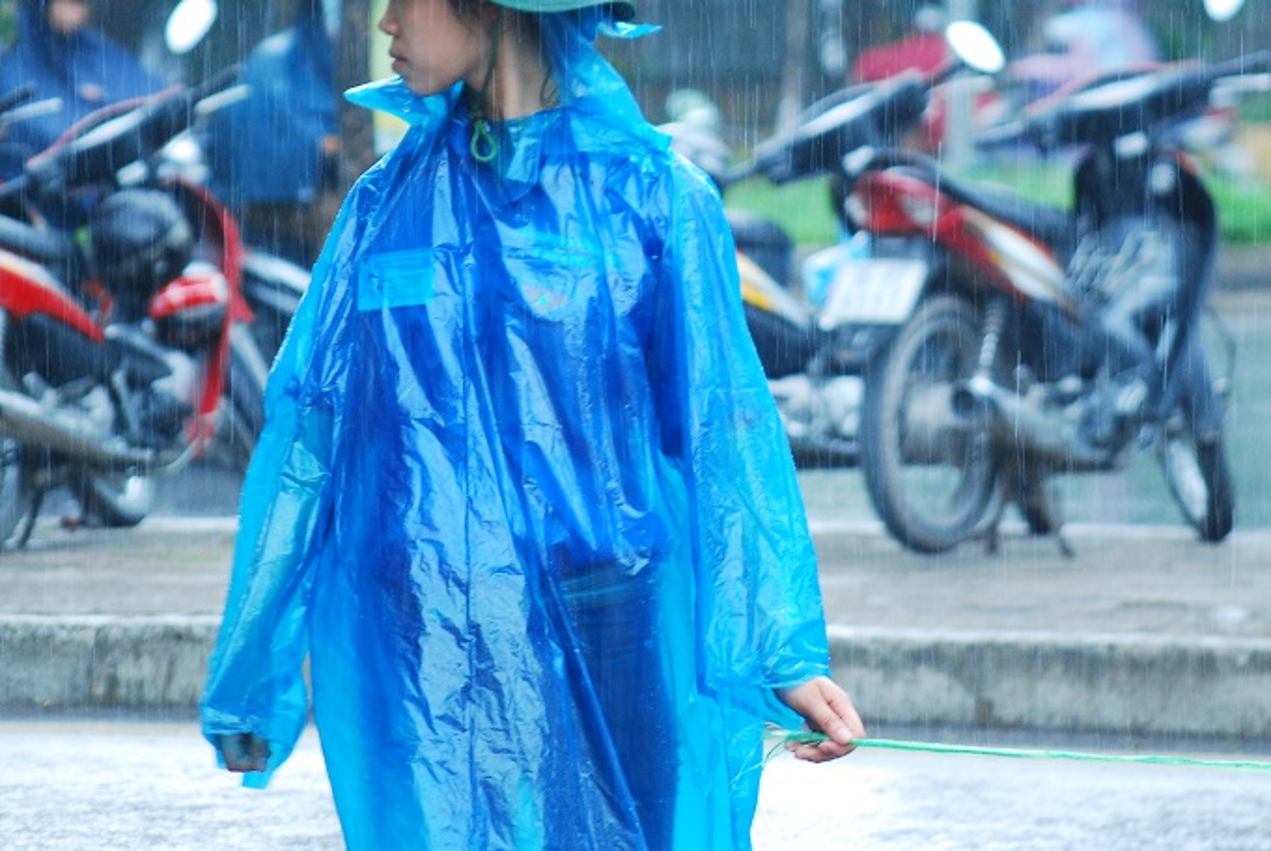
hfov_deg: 8.9
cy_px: 288
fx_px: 8131
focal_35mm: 230
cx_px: 653
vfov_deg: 6.0
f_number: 6.3
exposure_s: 1/100
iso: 500
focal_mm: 102
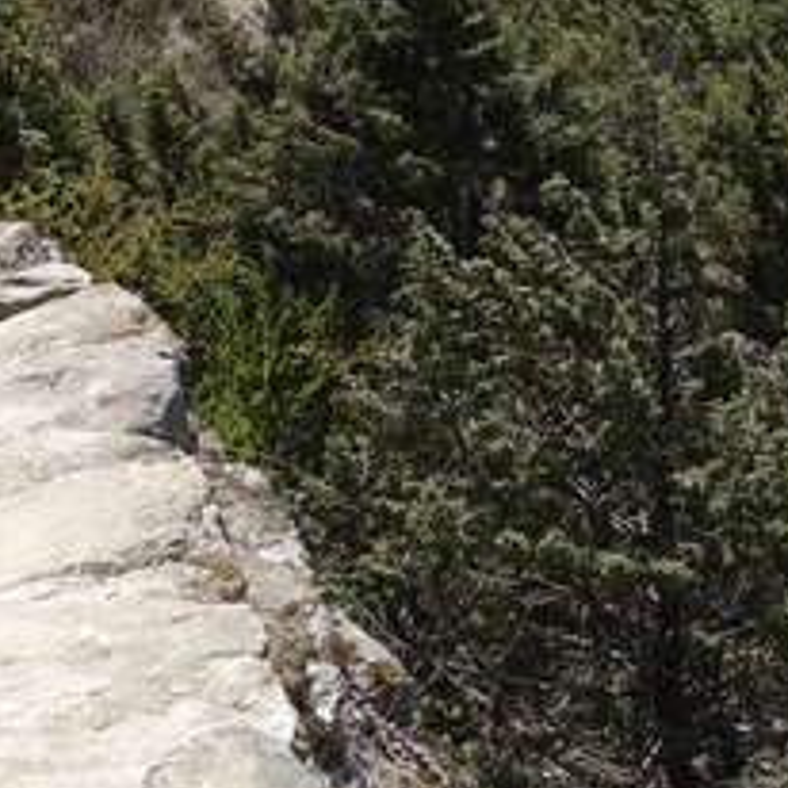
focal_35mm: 119
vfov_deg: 14.4
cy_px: -8
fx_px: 3065
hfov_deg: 13.9
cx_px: 1121
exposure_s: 1/400
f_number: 5.6
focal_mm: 8.8
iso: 125
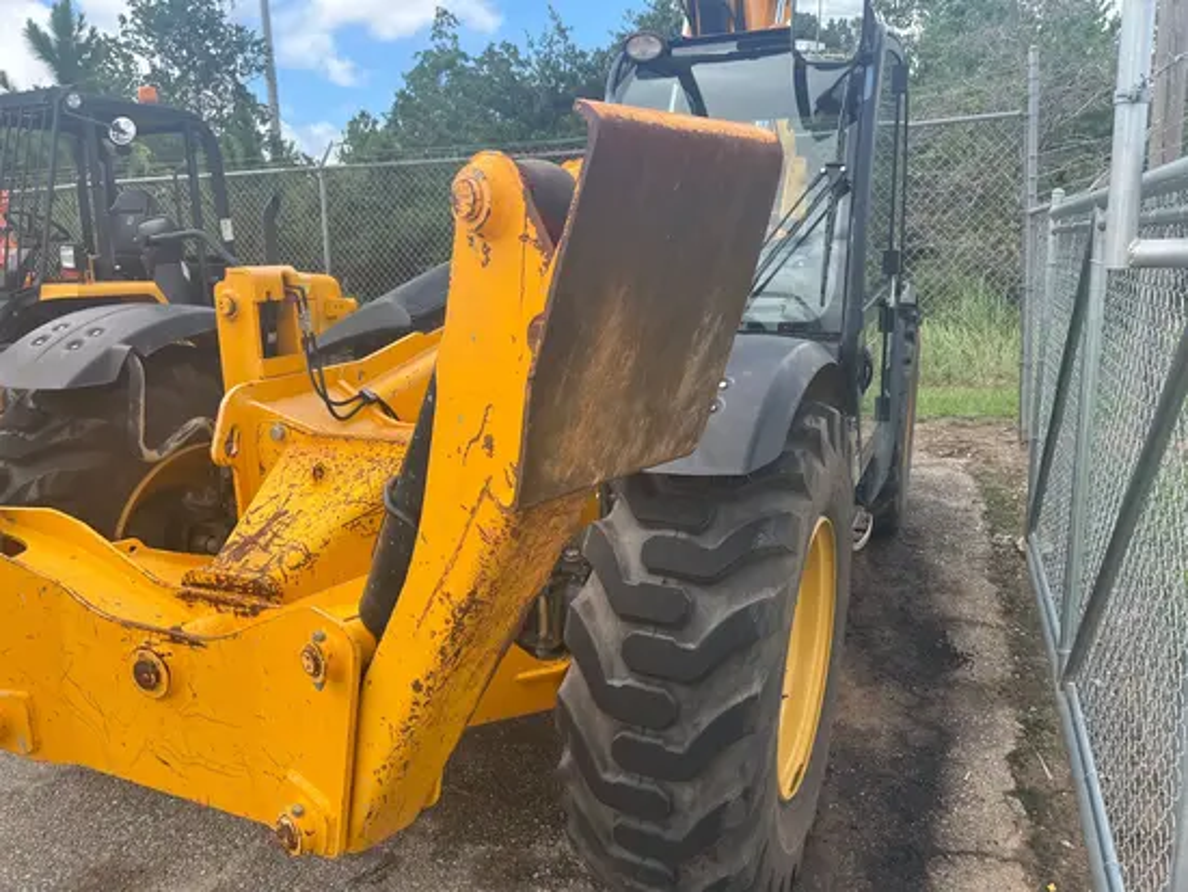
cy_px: 446
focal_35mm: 26
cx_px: 594
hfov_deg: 67.3
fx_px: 893
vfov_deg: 53.1
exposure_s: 1/1252
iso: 50
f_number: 1.6
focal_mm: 5.1
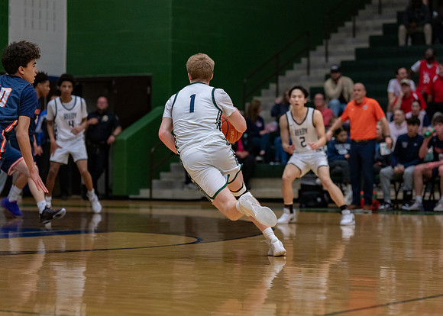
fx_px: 1425
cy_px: 157
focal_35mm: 113
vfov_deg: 12.7
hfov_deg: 17.7
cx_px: 242
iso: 2500
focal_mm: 104
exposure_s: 1/1000
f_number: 2.8
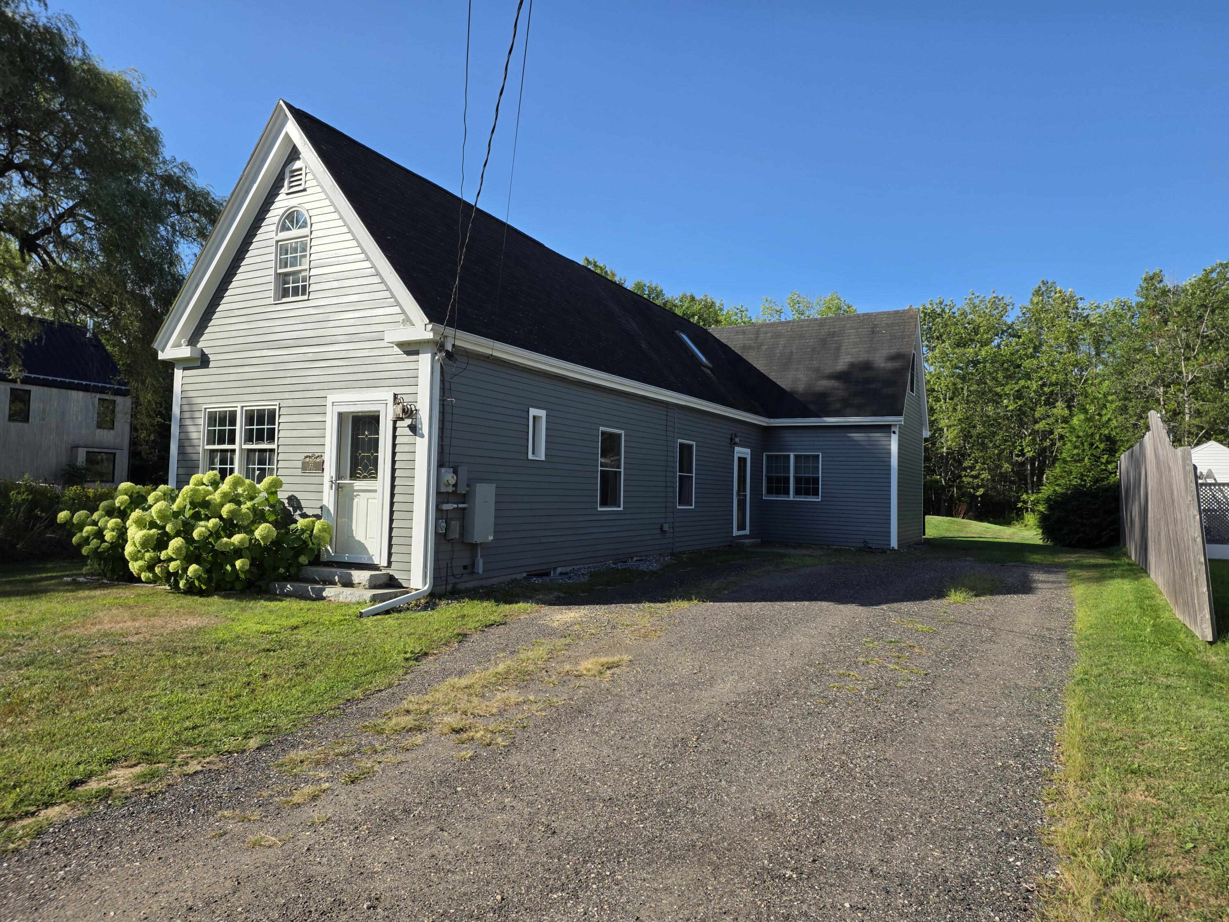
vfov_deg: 58.9
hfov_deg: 73.9
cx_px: 614
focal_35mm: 23
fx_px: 817
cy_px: 461
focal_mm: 6.25
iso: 80
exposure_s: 1/4333
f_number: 1.7
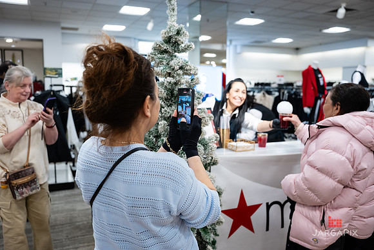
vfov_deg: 41.7
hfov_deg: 59.5
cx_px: 187
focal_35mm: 32
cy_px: 125
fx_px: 327
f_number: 3.2
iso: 1000
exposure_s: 1/125
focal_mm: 31
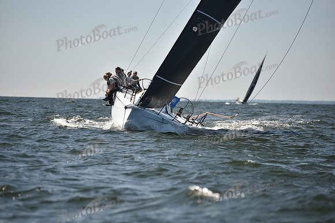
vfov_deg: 6.9
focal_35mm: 200
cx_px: 168
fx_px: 1861
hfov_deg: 10.3
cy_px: 112
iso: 250
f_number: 3.5
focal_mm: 200
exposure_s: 1/1000
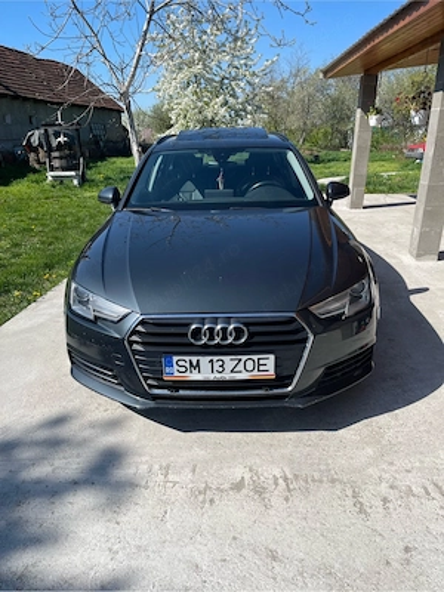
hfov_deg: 53.1
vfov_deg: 67.3
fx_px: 445
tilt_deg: -20.8
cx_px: 222
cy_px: 296
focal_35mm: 26
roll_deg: -1.5
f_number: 1.6
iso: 50
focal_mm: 5.1
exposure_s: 1/5128
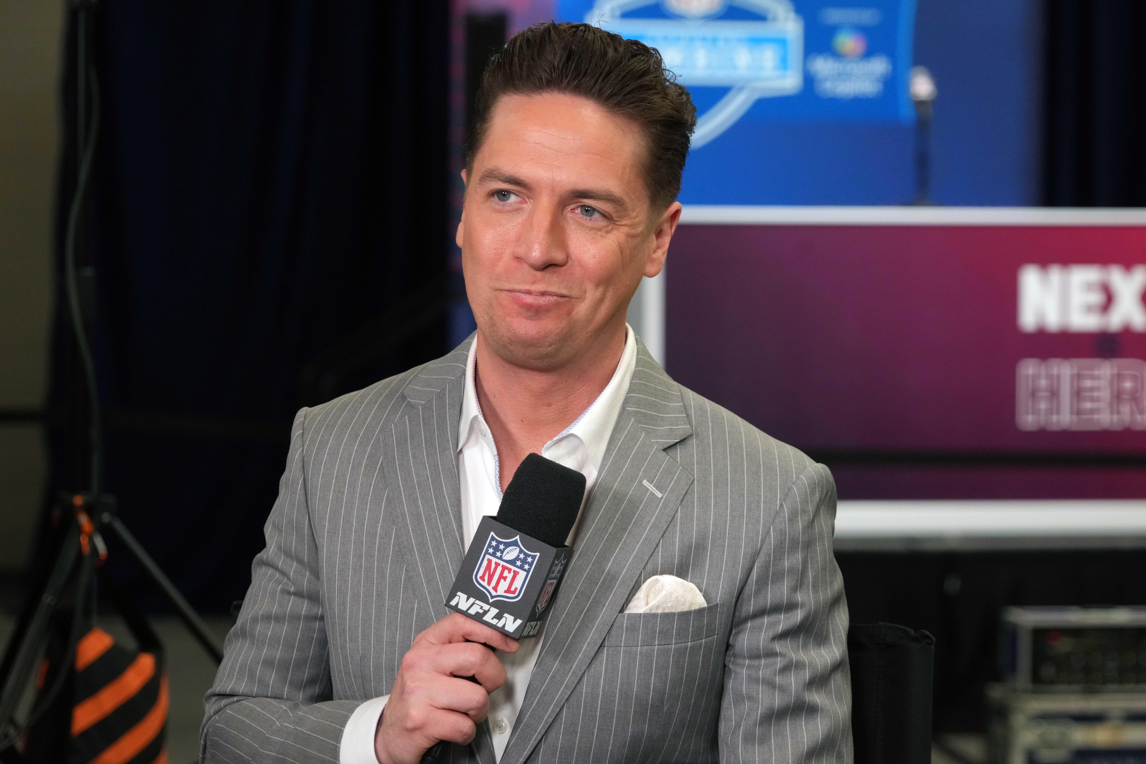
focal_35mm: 124
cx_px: 573
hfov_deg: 16.5
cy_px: 382
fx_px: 3947
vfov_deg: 11.1
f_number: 6.3
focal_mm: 124
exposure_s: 1/400
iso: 4000
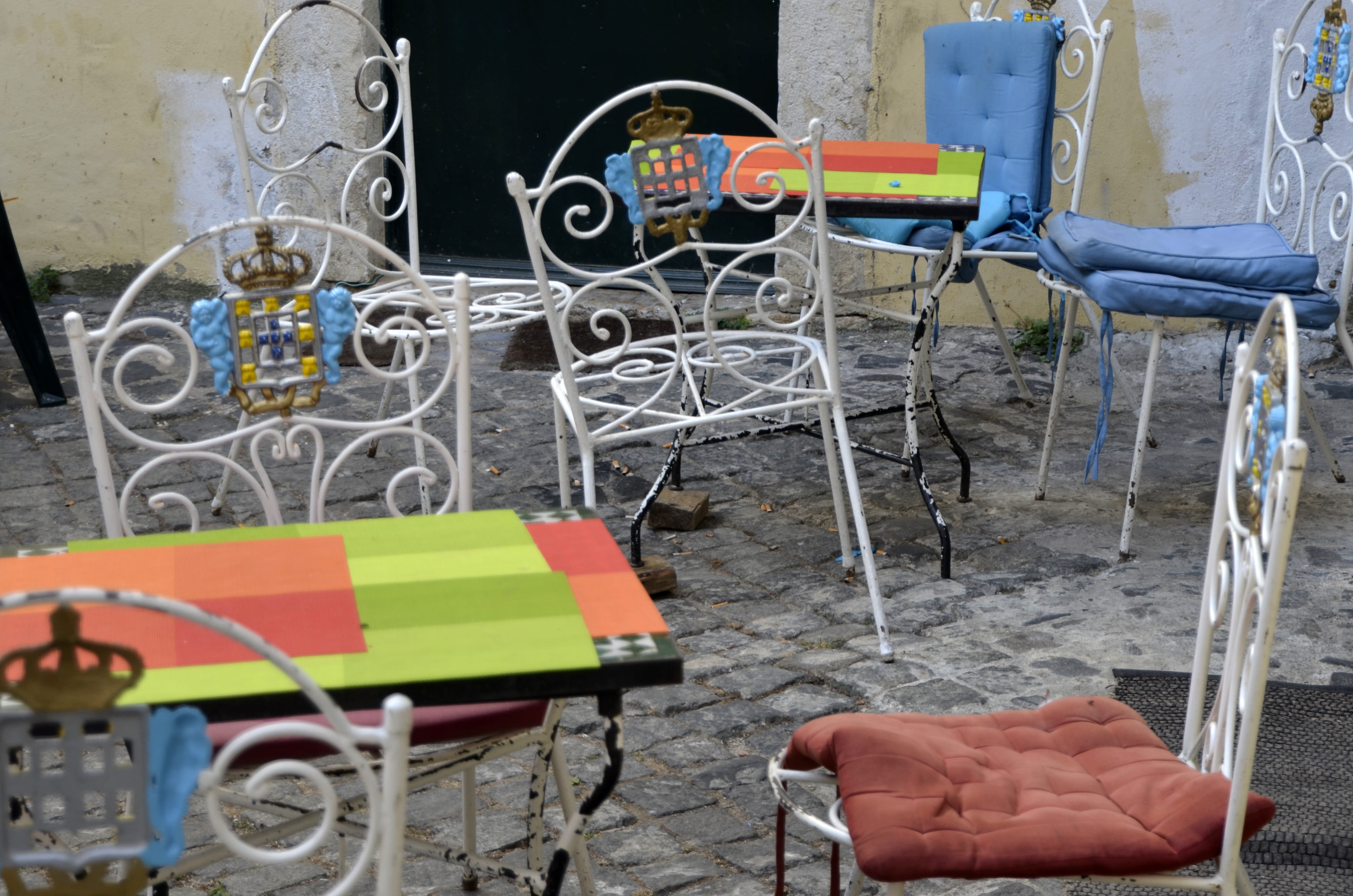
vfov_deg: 15.8
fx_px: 3226
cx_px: 748
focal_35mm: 86
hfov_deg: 23.7
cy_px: 394
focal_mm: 50
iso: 100
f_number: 5
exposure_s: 1/100
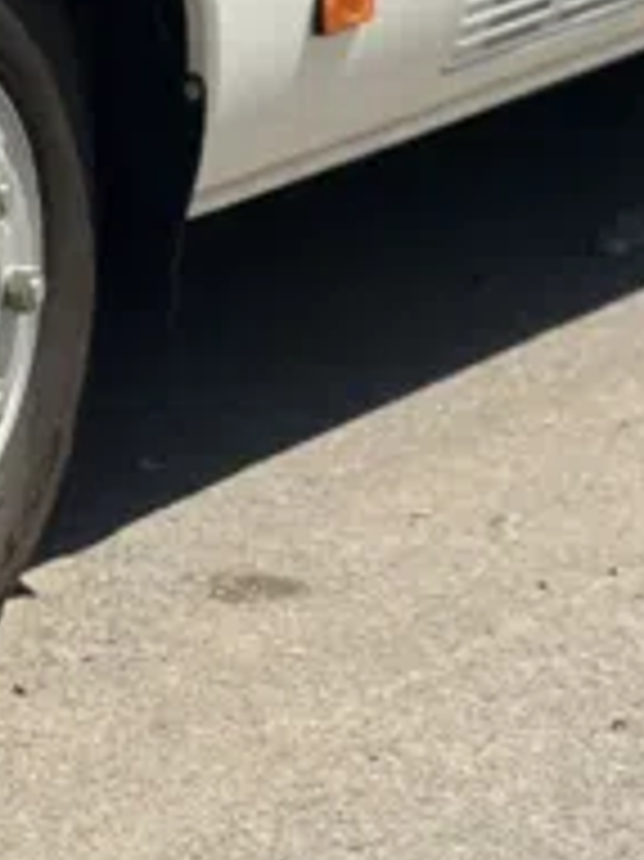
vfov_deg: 7.9
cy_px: -1011
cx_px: 14
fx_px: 5836
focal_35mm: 235
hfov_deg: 6.3
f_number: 1.78
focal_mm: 6.86
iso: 100
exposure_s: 1/9804
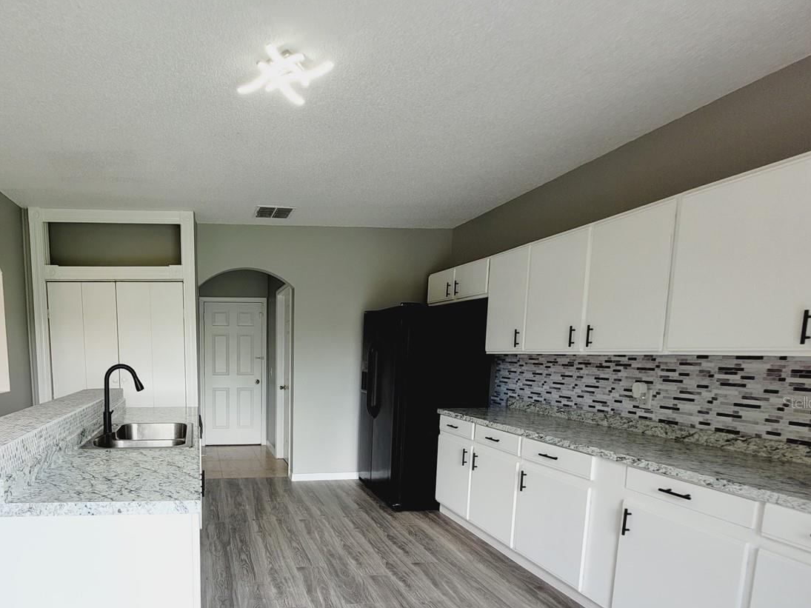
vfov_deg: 66.9
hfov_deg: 81.4
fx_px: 445
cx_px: 260
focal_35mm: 19
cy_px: 402
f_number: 2.2
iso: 50
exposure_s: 1/60
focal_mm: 1.74
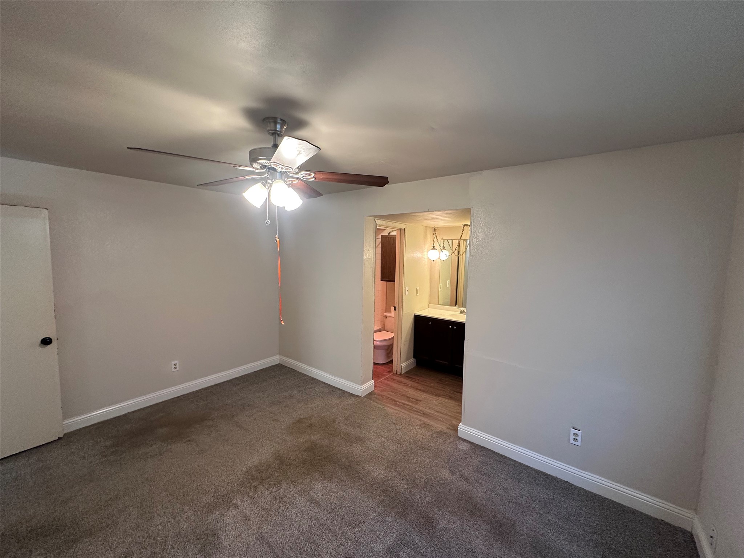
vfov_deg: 85.7
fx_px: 301
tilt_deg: -4.9
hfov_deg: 102.1
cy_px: 279
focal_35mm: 14
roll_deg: -1.6
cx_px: 372
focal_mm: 2.22
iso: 200
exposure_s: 1/60
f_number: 2.2
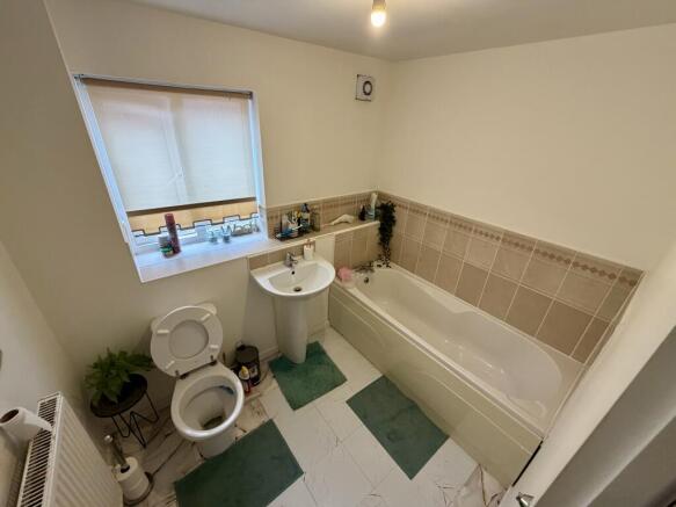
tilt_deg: -26.6
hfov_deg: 102.1
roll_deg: -2.5
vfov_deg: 85.7
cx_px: 338
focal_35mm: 14
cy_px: 254
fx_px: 273
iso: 320
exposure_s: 1/121
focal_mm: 2.22
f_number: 2.2
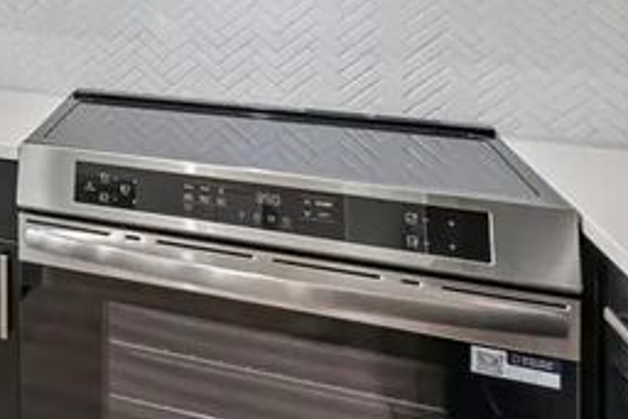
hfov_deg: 24.1
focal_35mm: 56
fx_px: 977
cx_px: -405
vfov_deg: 21.9
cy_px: -118
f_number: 9
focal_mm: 14
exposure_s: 1/15
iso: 250
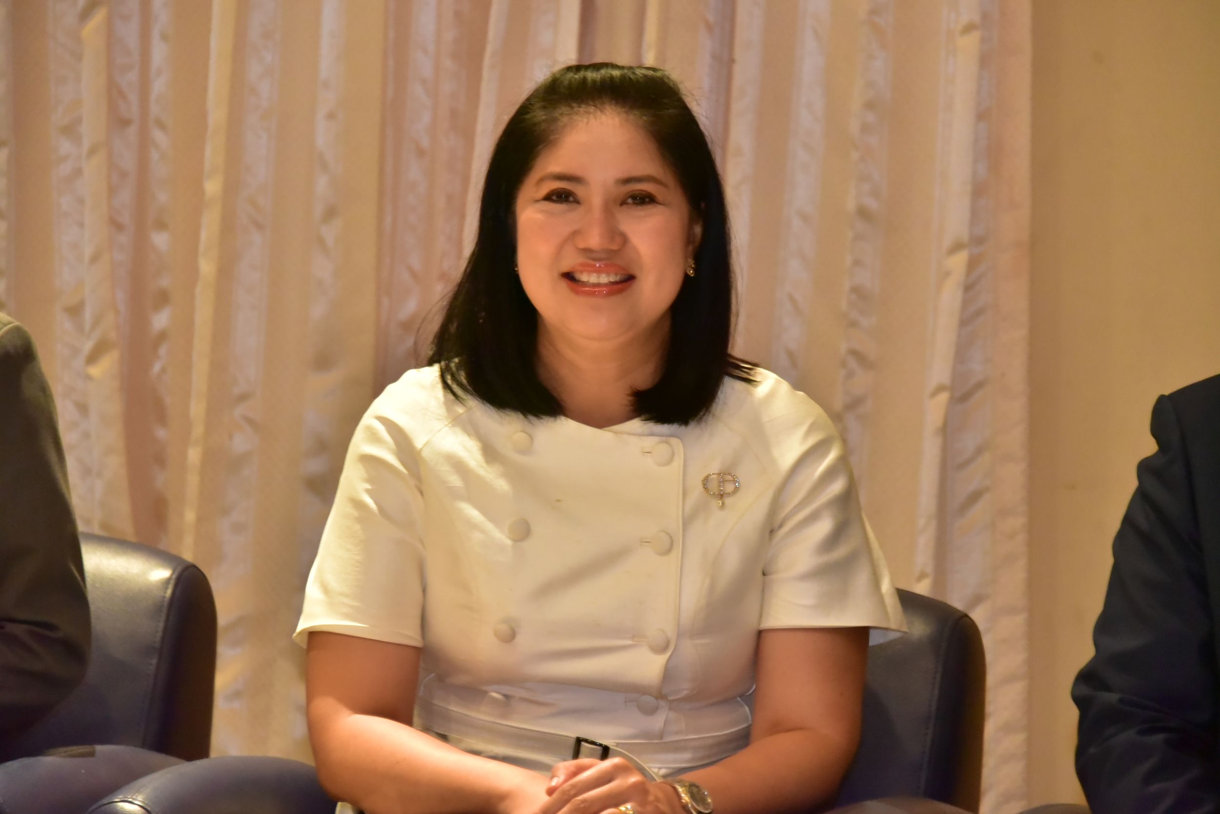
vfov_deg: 7.6
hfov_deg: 11.4
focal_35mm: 180
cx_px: 610
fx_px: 6102
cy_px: 407
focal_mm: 180
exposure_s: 1/125
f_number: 5.6
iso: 8000
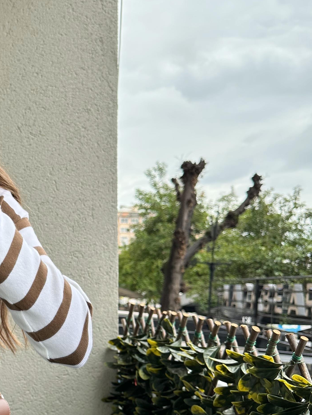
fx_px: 625
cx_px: -21
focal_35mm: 52
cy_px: 273
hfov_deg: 26.1
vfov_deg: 36.5
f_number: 1.78
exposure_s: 1/276
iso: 80
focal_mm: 6.86
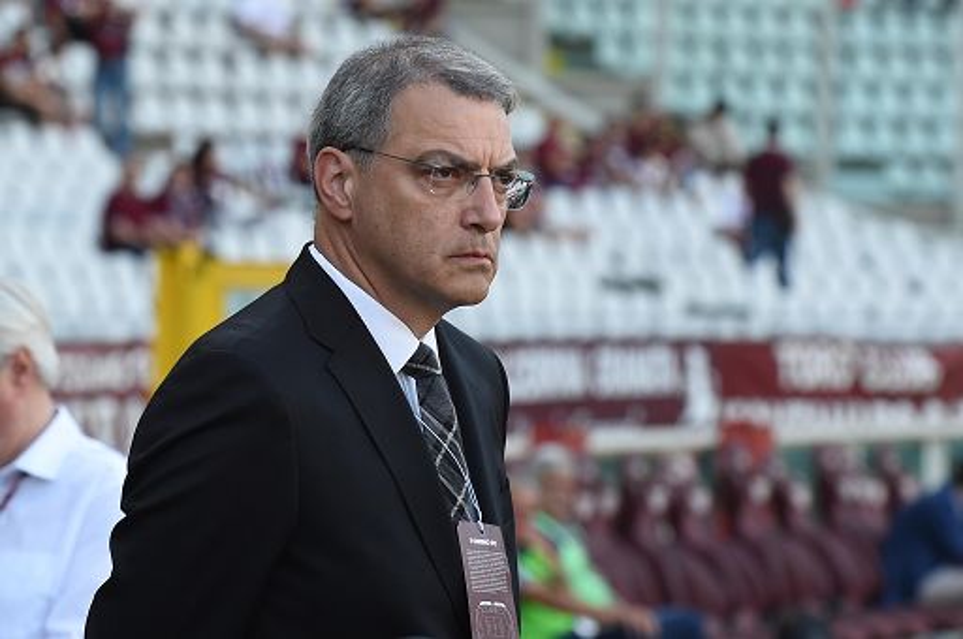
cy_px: 320
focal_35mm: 155
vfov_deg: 8.8
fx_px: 4141
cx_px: 482
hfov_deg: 13.3
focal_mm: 155
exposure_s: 1/640
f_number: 5.6
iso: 2000
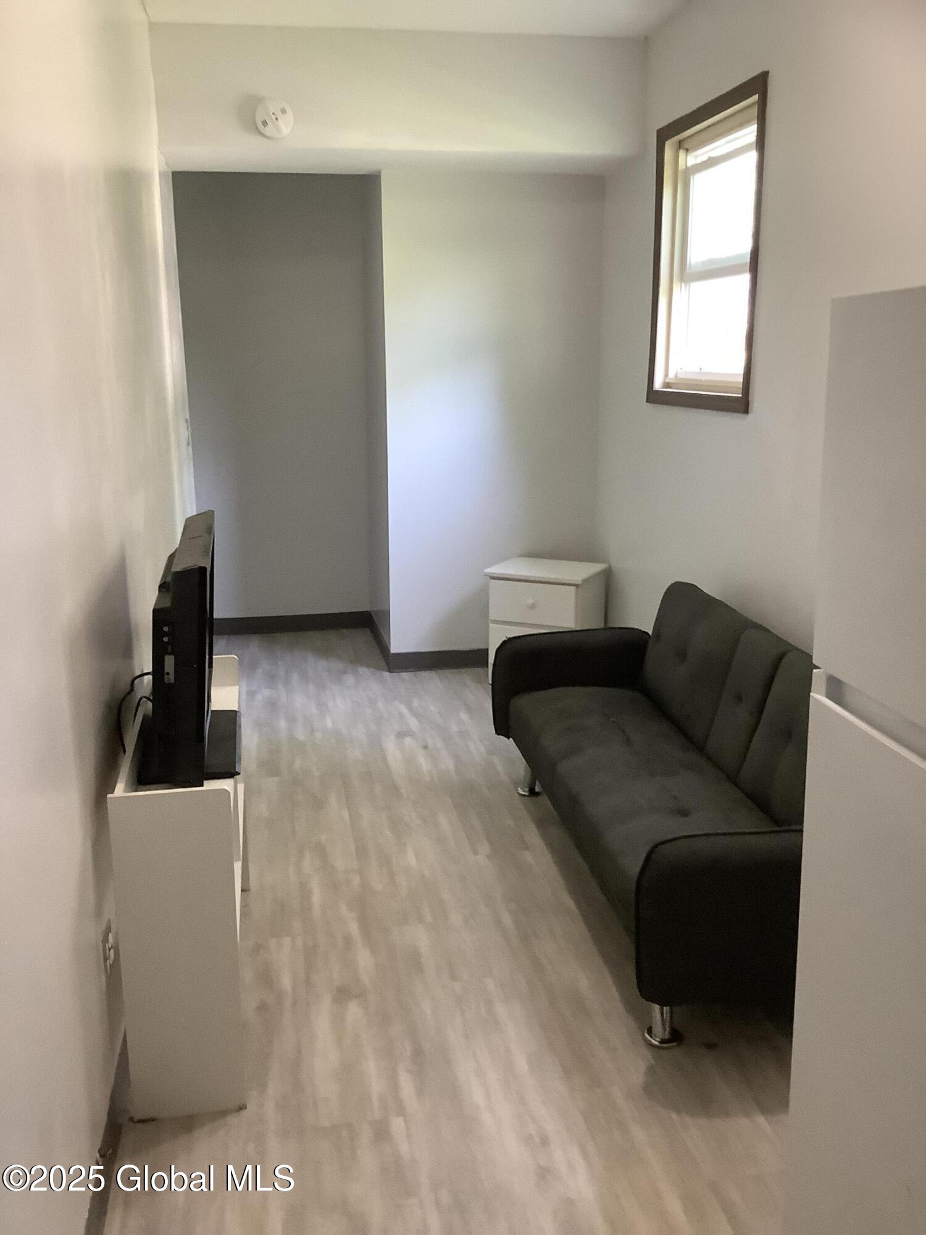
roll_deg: +0.1
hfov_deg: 45.4
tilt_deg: -15.6
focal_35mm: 31
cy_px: 618
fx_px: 1106
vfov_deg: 58.4
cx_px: 463
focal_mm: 3.3
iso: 320
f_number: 2.4
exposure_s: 1/40
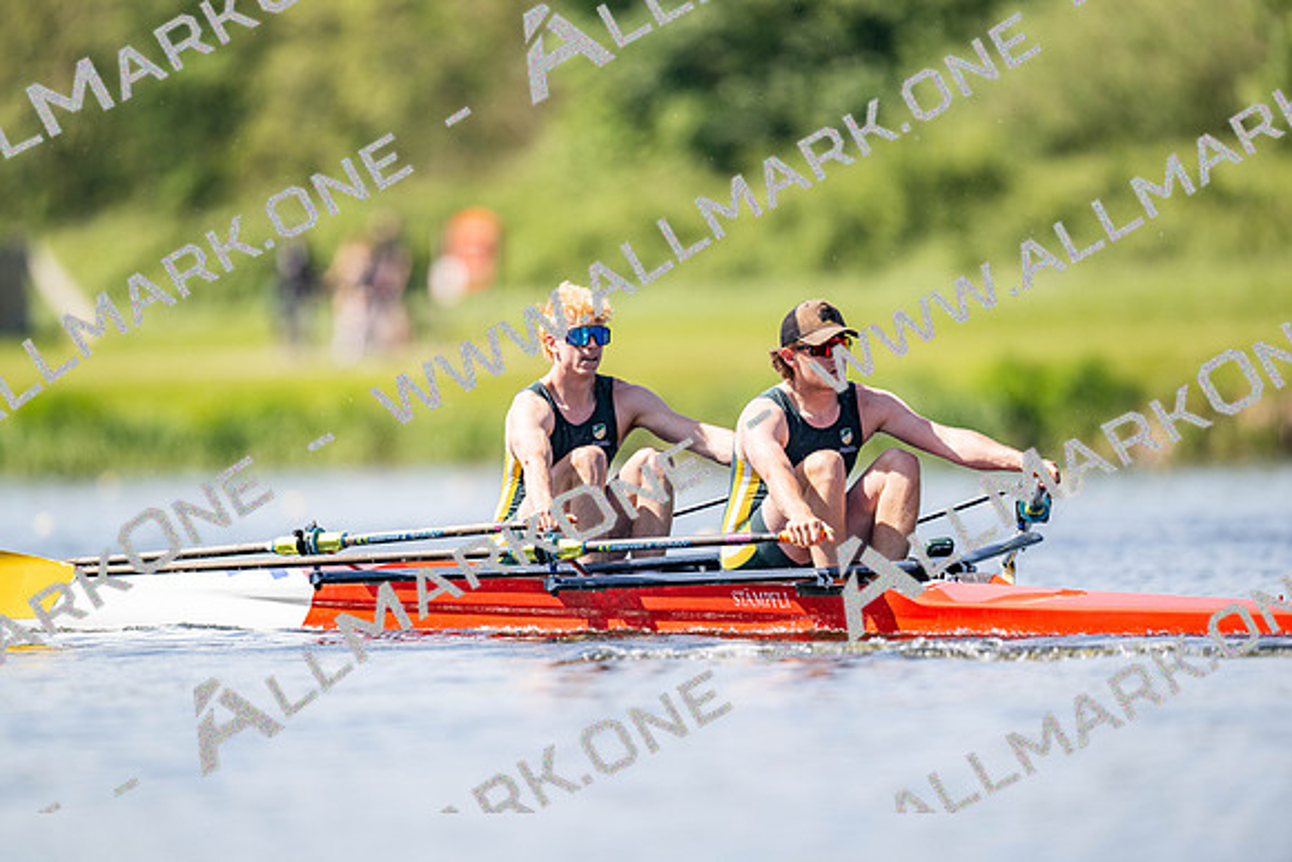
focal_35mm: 600
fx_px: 21537
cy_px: 431
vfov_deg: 2.3
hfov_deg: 3.4
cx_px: 646
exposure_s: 1/2500
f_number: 4
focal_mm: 600
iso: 360
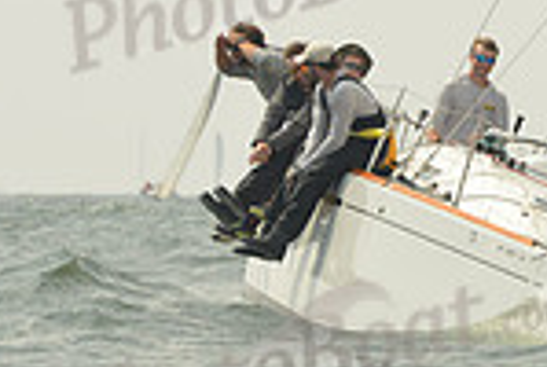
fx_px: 11814
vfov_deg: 1.8
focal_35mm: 776
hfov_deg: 2.6
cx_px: 775
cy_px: 116
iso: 320
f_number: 9
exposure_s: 1/1250
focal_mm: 200
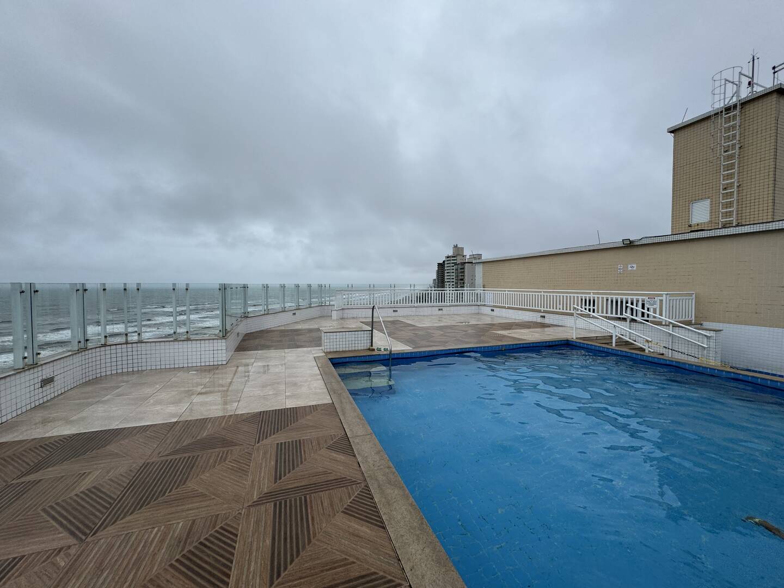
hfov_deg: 102.1
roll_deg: -0.2
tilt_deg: -2.5
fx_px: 317
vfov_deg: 85.7
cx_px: 392
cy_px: 294
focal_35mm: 14
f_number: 2.2
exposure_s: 1/1323
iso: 40
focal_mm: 2.22
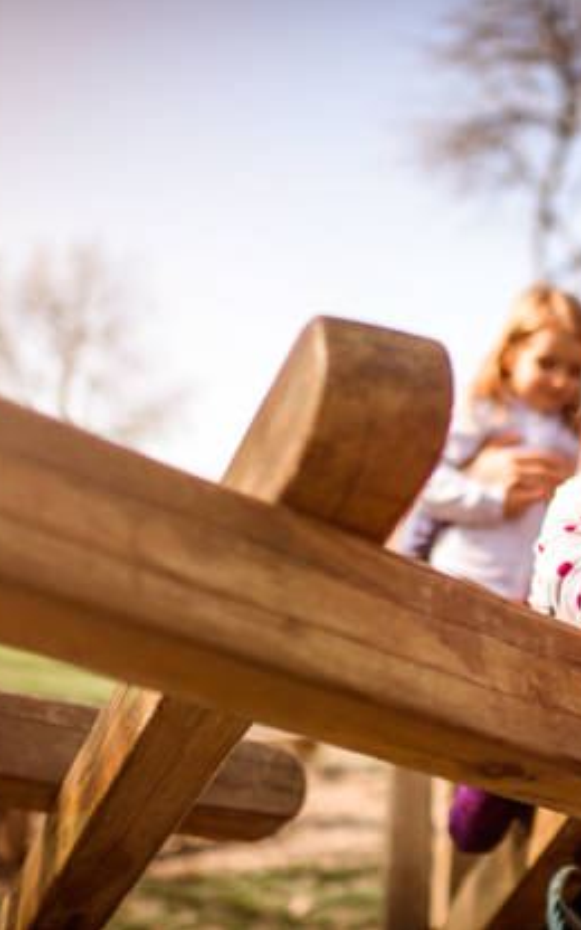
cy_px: 463
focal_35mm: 54
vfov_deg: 37.5
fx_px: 1368
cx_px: 526
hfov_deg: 23.3
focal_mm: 35
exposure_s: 1/3200
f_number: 1.4
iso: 100
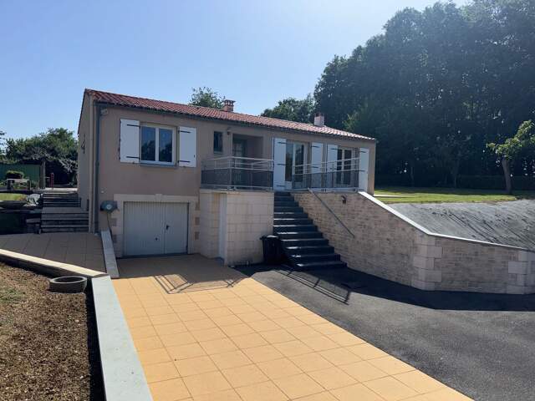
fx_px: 371
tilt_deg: -1.9
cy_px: 200
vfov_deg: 56.8
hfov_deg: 71.6
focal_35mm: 24
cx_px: 268
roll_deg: -0.5
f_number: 1.78
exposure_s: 1/12346
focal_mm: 6.76
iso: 50
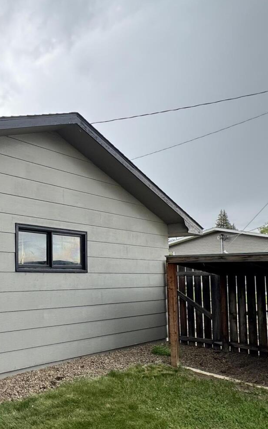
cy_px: 252
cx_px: -4
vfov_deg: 62.5
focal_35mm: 30
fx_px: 351
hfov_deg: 37.2
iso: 40
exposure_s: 1/341
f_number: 2.2
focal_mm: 2.22
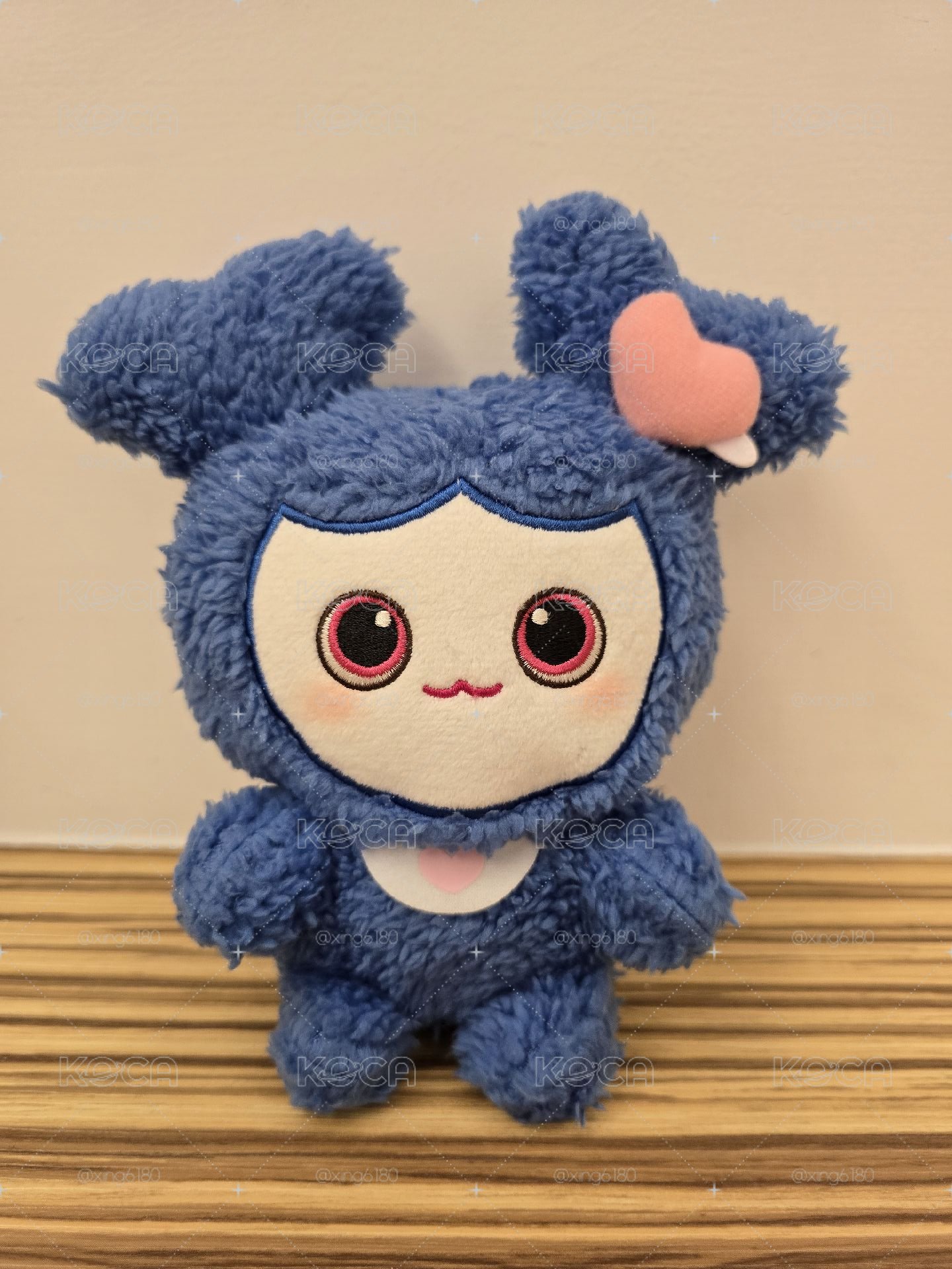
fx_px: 843
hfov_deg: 58.9
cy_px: 634
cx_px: 476
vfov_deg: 73.9
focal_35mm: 23
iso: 500
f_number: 1.7
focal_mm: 6.3
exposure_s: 1/120
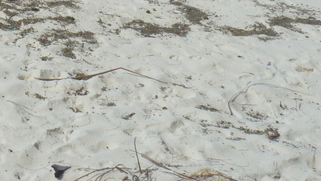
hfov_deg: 22.9
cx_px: -132
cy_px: -167
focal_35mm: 79
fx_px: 673
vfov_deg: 13.4
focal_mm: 4.1
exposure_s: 1/800
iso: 80
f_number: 6.3
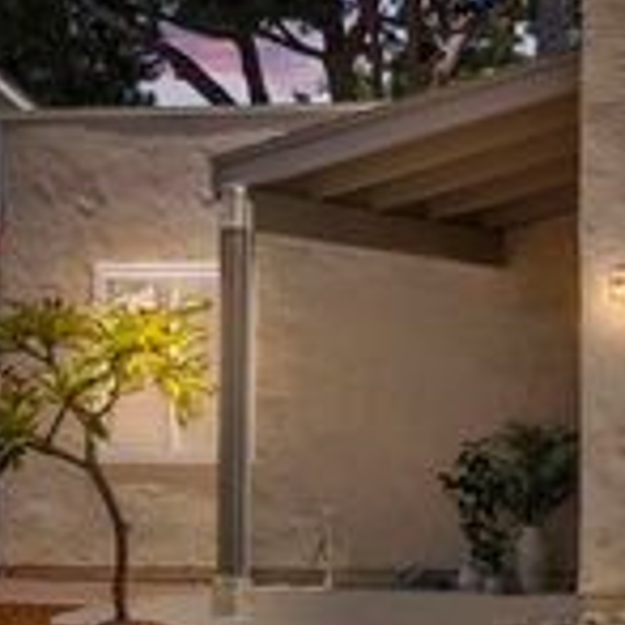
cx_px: 842
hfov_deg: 9.6
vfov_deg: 9.8
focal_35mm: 179
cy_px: 353
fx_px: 3656
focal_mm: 62
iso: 160
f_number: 8
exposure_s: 1/80
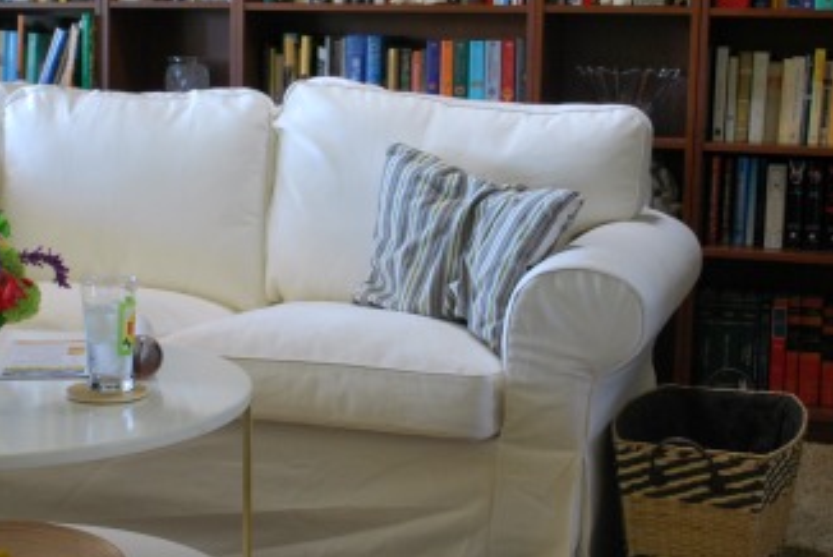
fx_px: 1459
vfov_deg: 21.6
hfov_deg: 31.8
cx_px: 337
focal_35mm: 63
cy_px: 312
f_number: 4.2
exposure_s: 1/30
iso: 320
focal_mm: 24
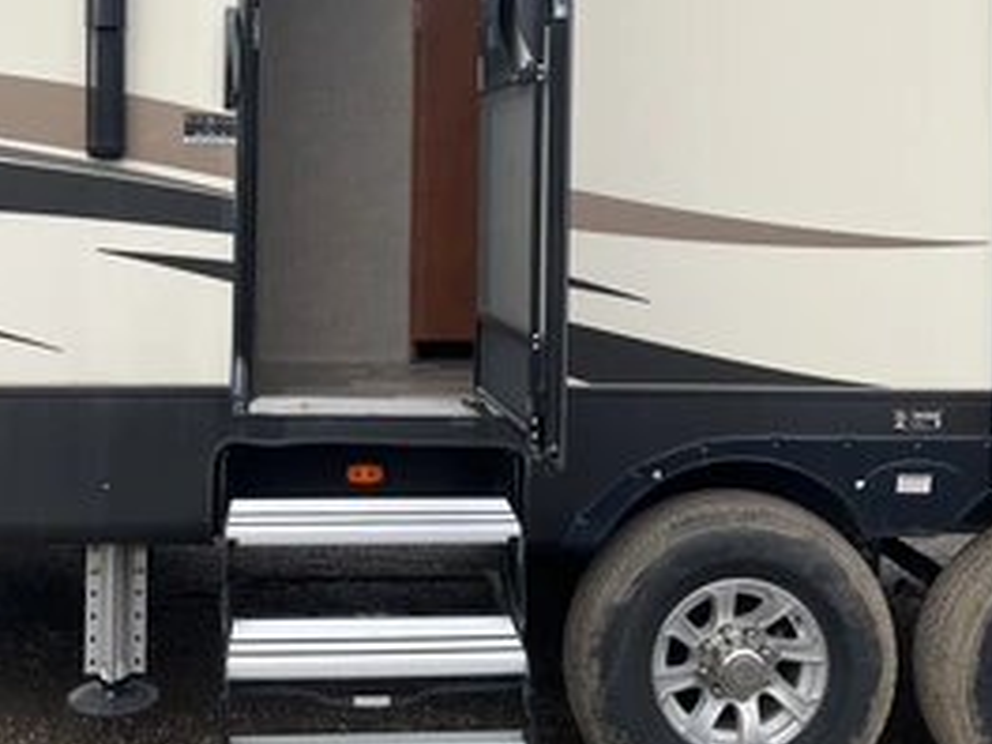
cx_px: 380
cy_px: 199
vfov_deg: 32.3
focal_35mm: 44
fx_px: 1261
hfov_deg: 42.7
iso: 20
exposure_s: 1/177
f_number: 1.8
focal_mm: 3
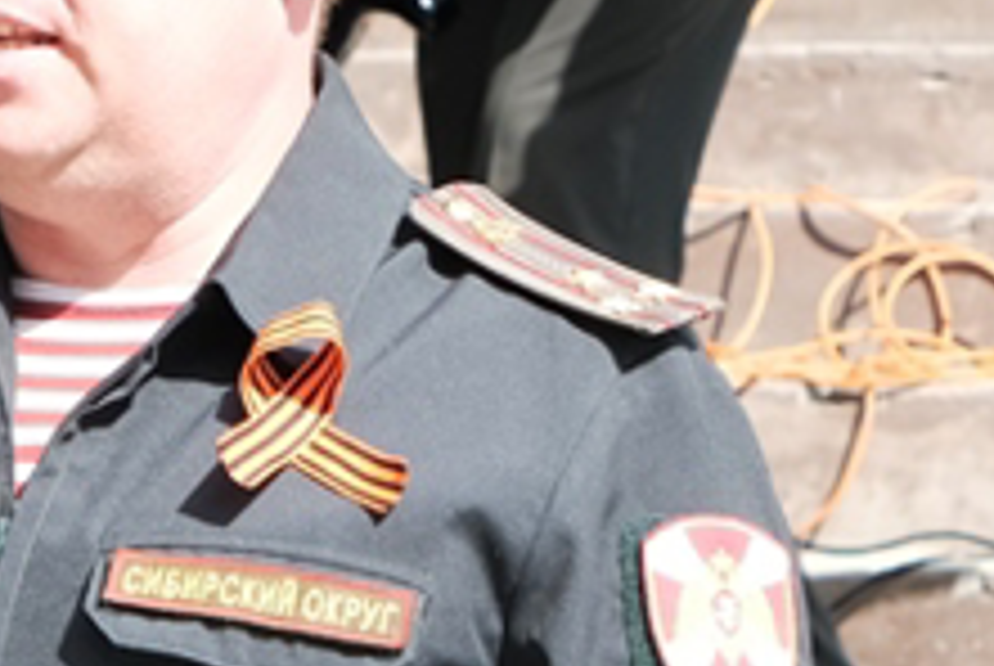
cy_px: 364
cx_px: -441
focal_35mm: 288
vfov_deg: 4.8
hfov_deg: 7.0
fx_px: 7962
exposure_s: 1/250
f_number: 5.6
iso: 160
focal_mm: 56.5
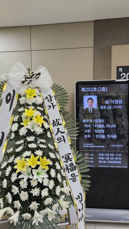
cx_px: 52
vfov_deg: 71.9
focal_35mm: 26
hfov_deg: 44.2
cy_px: 114
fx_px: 158
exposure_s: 1/120
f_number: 1.8
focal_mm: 5.4
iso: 125
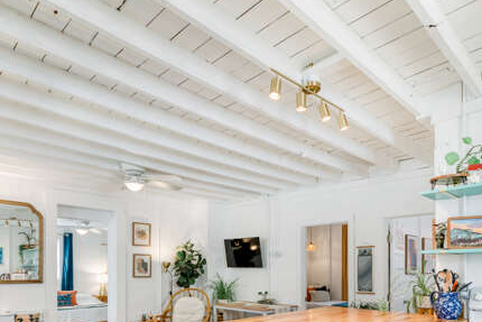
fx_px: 335
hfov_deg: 71.1
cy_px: 282
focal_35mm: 25
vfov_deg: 46.9
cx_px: 277
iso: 250
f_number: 9
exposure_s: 1/200
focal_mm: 14
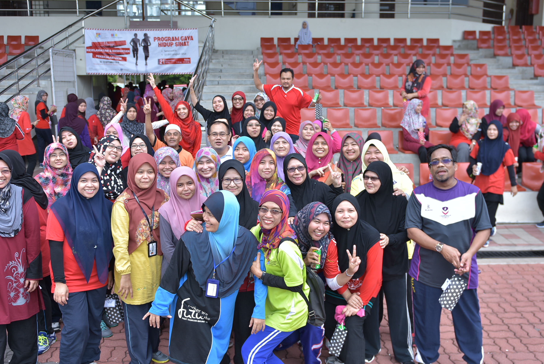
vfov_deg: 36.9
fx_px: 544
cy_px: 182
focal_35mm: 36
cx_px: 272
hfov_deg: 53.1
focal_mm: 24
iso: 100
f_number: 2.8
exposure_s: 1/200
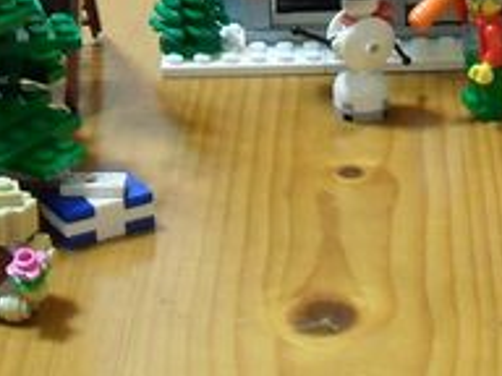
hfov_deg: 13.5
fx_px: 2117
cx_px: 324
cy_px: 16
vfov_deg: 10.1
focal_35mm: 146
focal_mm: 6.2
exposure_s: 1/3
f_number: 2.8
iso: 200
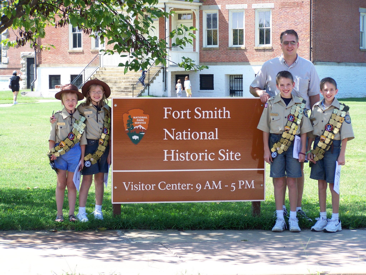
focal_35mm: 117
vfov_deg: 12.7
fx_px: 1237
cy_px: 138
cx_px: 183
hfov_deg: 16.8
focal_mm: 19.4
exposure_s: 1/250
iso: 64
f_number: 3.2
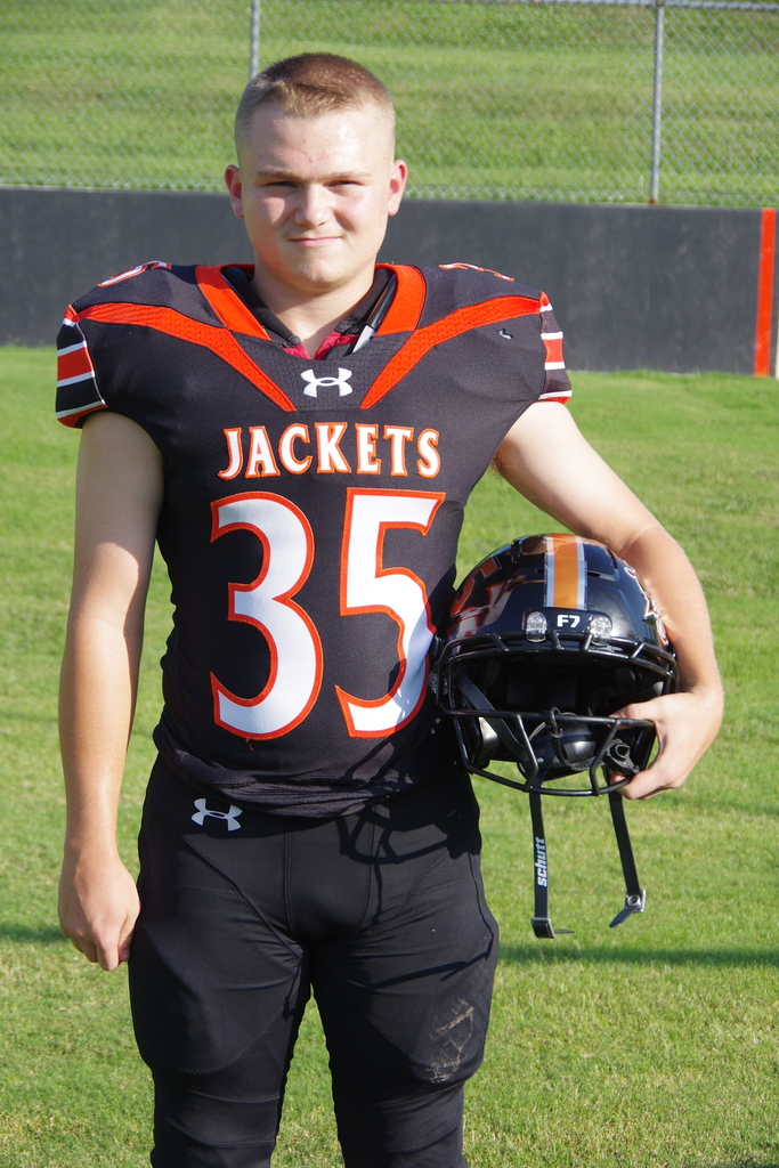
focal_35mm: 79
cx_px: 390
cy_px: 584
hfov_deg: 17.3
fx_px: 2563
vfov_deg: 25.7
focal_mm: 53
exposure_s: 1/320
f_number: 7.1
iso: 200
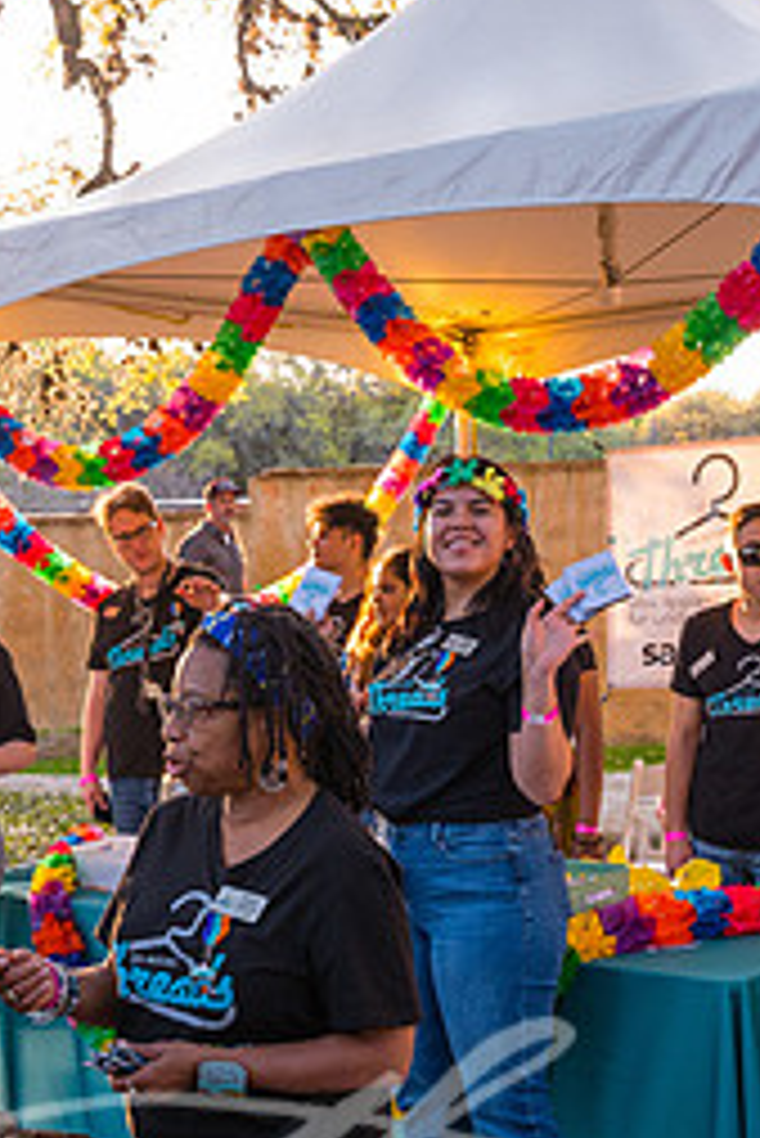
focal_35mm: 63
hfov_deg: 21.6
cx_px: 315
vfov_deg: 31.6
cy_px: 765
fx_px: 1992
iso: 1250
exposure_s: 1/500
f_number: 4
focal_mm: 27.5
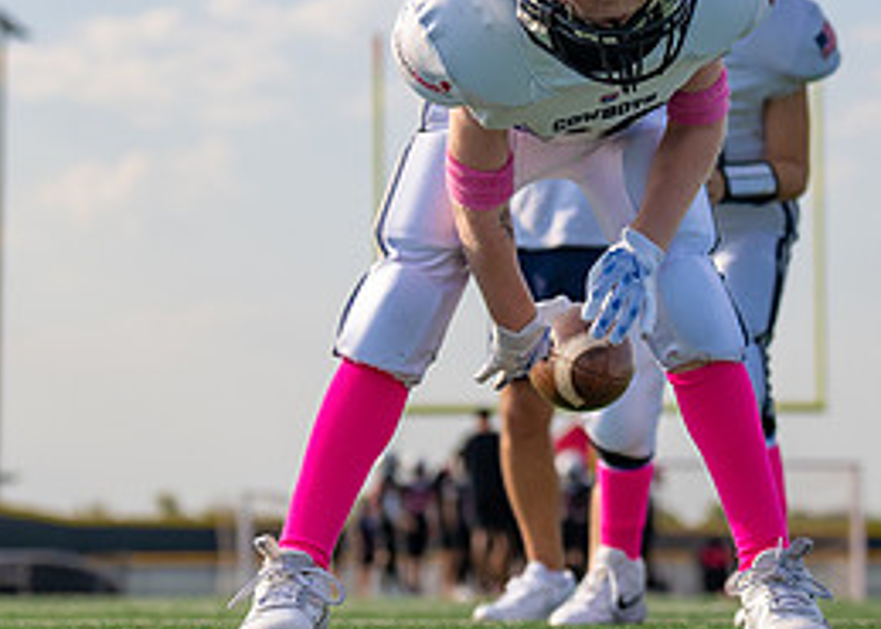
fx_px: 4629
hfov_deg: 10.9
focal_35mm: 185
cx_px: 592
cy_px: 172
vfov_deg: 7.8
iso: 100
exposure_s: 1/2000
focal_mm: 70
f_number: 3.2
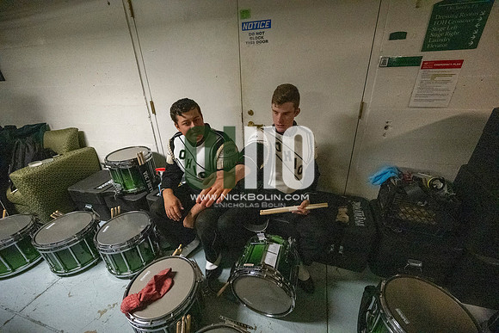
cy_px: 166
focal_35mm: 15
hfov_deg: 100.4
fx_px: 208
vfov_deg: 77.4
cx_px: 250
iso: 12800
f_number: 4
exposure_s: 1/500
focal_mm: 15
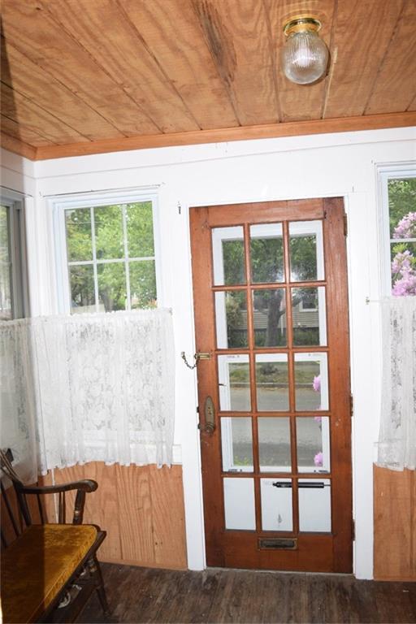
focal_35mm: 27
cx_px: 208
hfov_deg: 47.9
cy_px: 312
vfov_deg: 67.4
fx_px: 468
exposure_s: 1/60
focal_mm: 18
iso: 100
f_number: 3.5
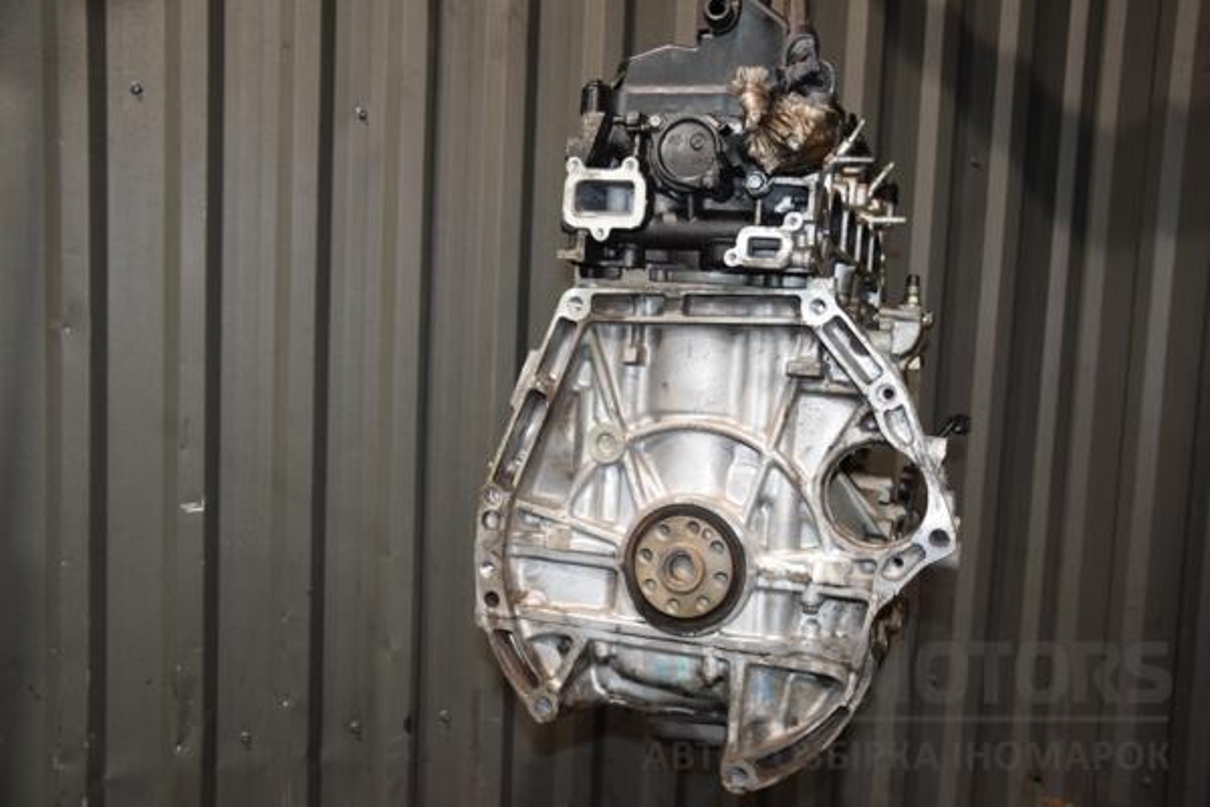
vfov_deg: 36.9
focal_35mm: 36
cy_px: 404
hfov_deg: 53.1
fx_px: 1210
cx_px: 605
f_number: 5
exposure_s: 1/60
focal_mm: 24
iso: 800
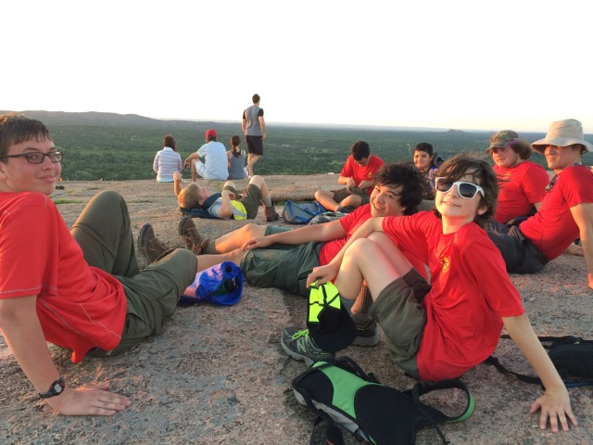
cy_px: 222
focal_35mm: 29
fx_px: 497
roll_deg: -2.8
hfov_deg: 61.7
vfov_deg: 48.2
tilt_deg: -14.2
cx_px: 296
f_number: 2.2
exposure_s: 1/40
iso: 40
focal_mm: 4.15
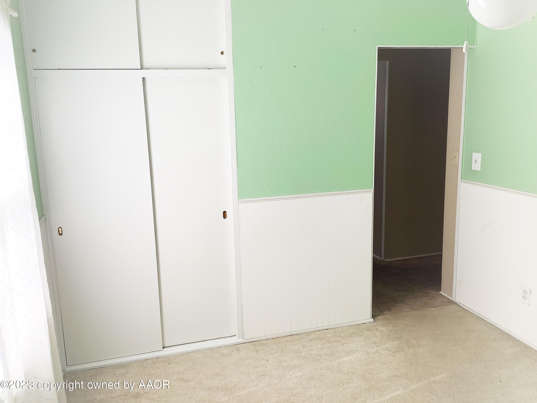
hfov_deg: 58.4
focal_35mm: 31
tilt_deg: -10.9
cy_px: 202
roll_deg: +1.2
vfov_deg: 45.4
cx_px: 268
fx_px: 481
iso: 64
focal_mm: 3.3
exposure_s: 1/120
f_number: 2.4
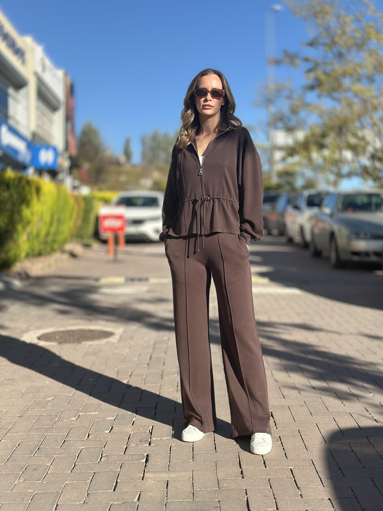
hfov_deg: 29.7
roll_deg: -0.7
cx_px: 194
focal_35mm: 49
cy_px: 250
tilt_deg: +0.8
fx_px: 723
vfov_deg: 38.9
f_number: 1.78
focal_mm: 6.86
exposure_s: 1/3257
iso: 100
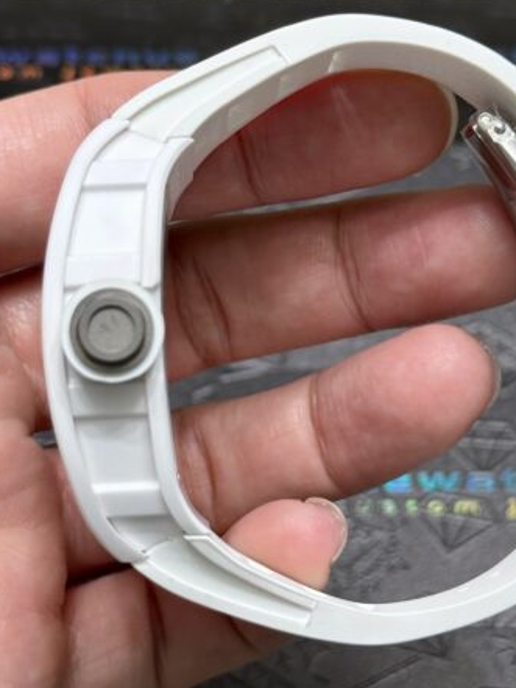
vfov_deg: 22.5
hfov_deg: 17.0
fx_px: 1728
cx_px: 249
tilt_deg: -47.2
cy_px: 318
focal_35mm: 87
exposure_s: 1/100
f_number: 1.78
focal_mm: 6.76
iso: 64
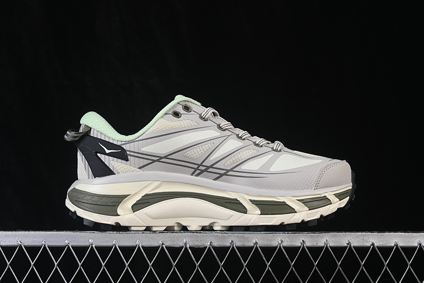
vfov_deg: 18.2
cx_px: 212
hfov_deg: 27.0
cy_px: 142
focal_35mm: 75
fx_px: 883
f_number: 8
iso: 160
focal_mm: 50
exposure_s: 1/80
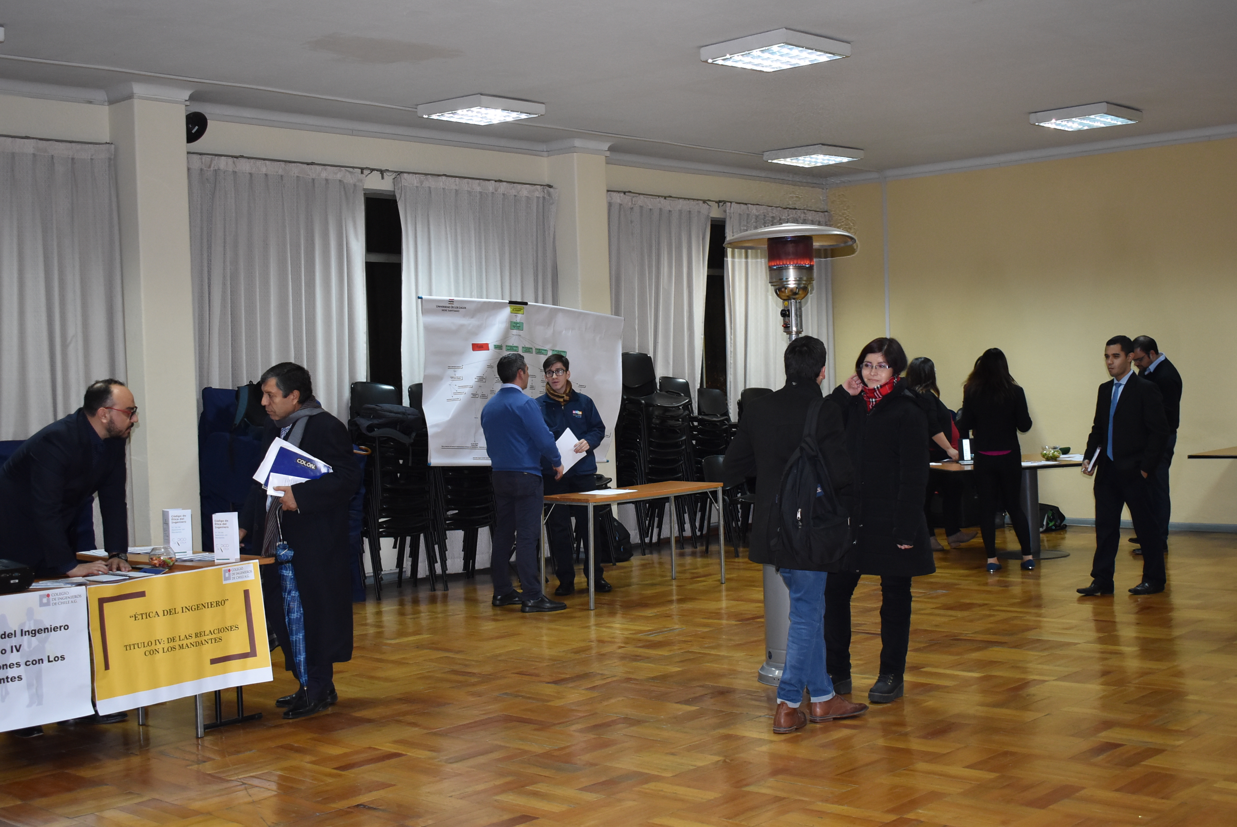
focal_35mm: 45
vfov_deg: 29.9
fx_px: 1547
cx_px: 618
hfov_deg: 43.6
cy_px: 414
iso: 1400
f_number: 4.2
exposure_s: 1/60
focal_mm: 30
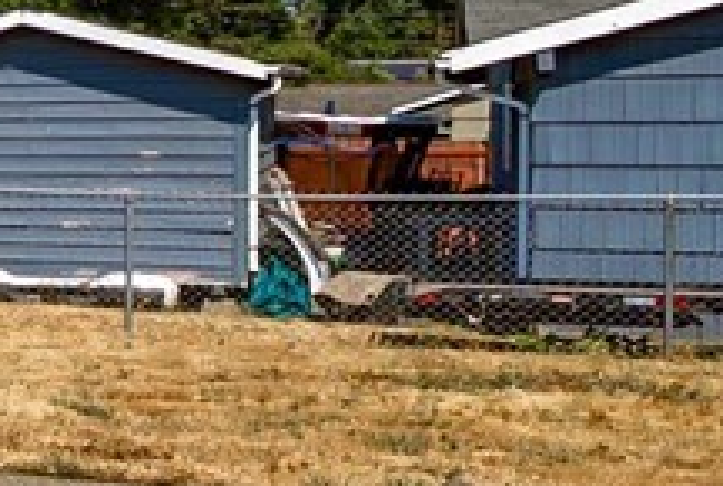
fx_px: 1892
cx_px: -1612
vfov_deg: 14.6
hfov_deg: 10.6
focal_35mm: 94
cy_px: 154
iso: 80
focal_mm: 12
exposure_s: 1/160
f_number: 7.1
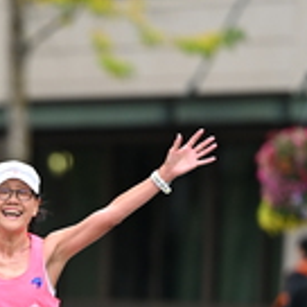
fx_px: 6562
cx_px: 15
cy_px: 253
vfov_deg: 2.7
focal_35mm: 654
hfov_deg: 2.7
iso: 640
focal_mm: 190
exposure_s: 1/2000
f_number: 2.8
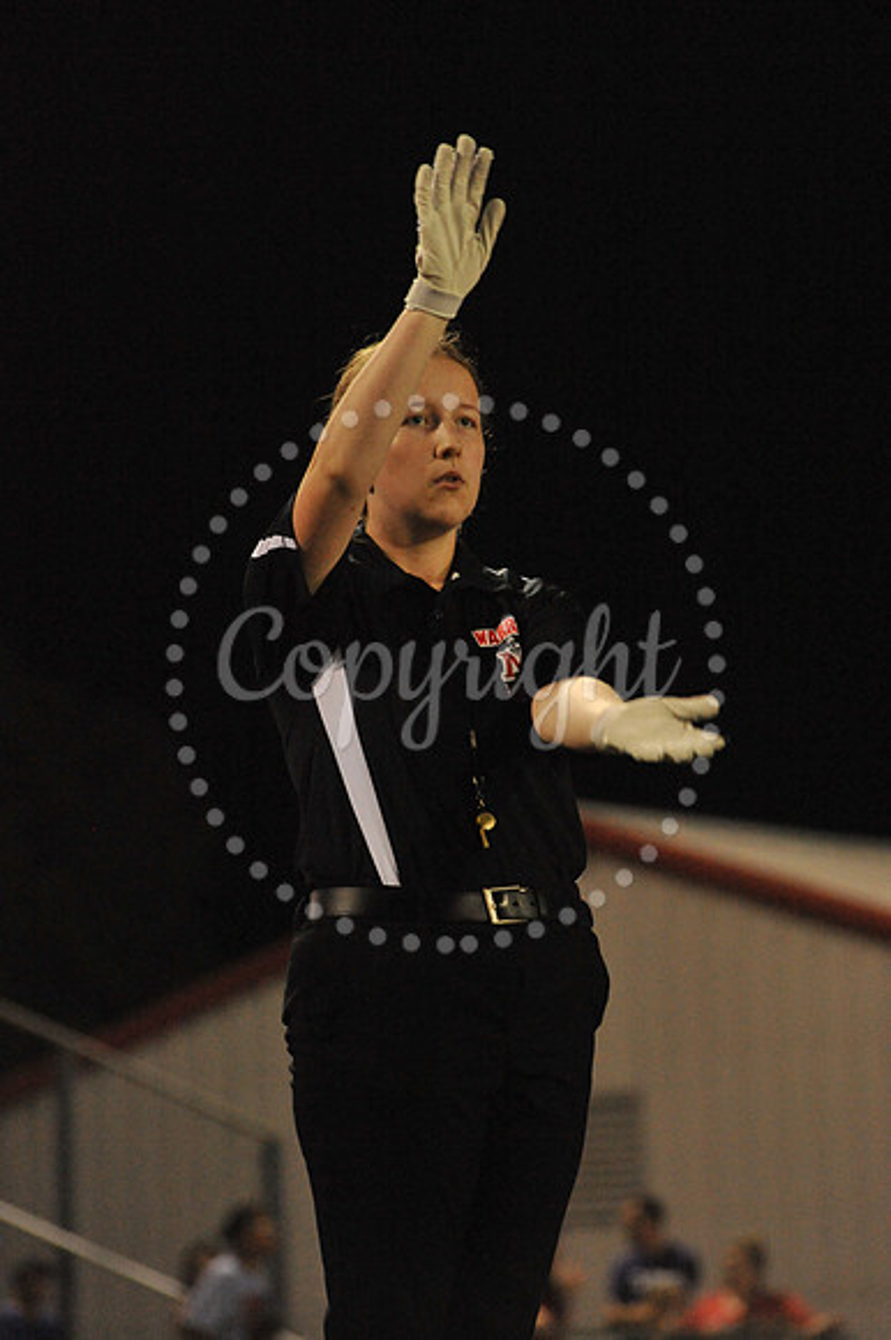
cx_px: 446
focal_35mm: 200
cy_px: 670
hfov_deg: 6.9
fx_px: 7433
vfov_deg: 10.3
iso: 6400
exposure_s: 1/200
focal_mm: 200
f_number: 5.6
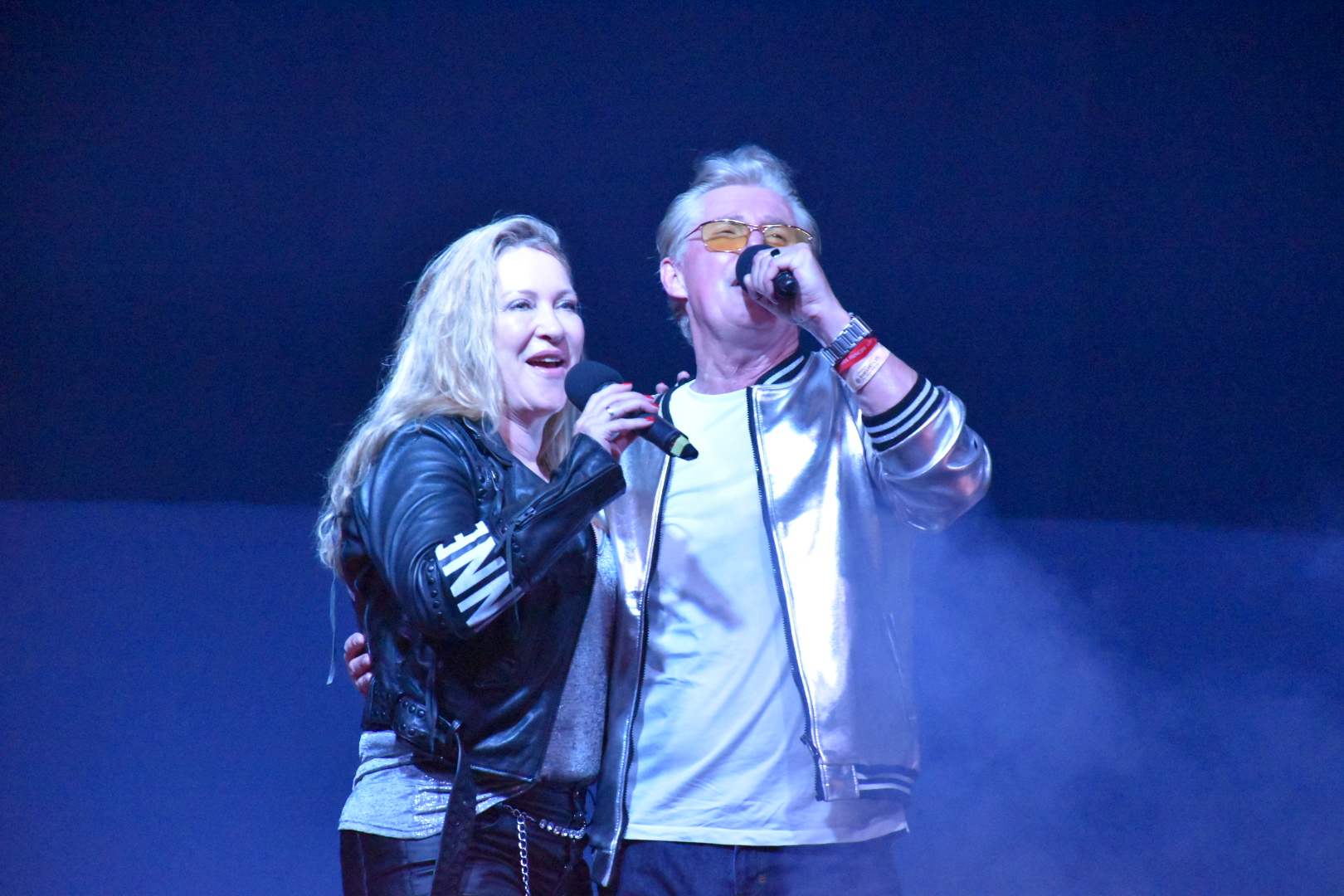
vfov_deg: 6.5
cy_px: 448
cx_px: 672
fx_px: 7839
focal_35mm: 210
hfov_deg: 9.8
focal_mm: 140
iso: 12800
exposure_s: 1/100
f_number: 5.6
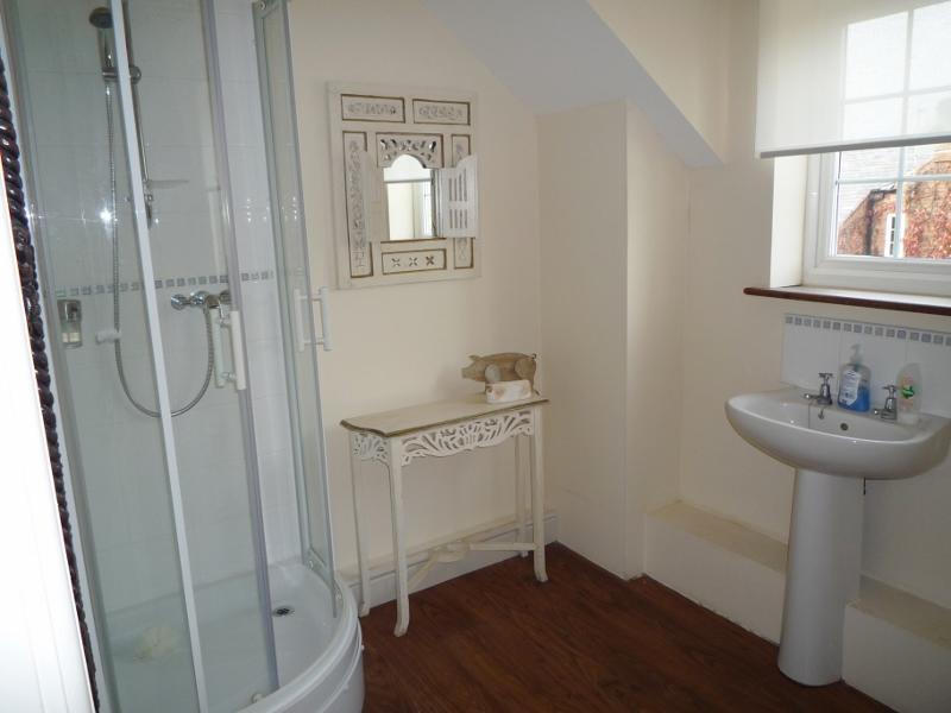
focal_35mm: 25
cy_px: 356
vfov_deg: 54.9
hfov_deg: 69.4
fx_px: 687
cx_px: 476
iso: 100
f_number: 2.8
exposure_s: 1/30
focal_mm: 4.4
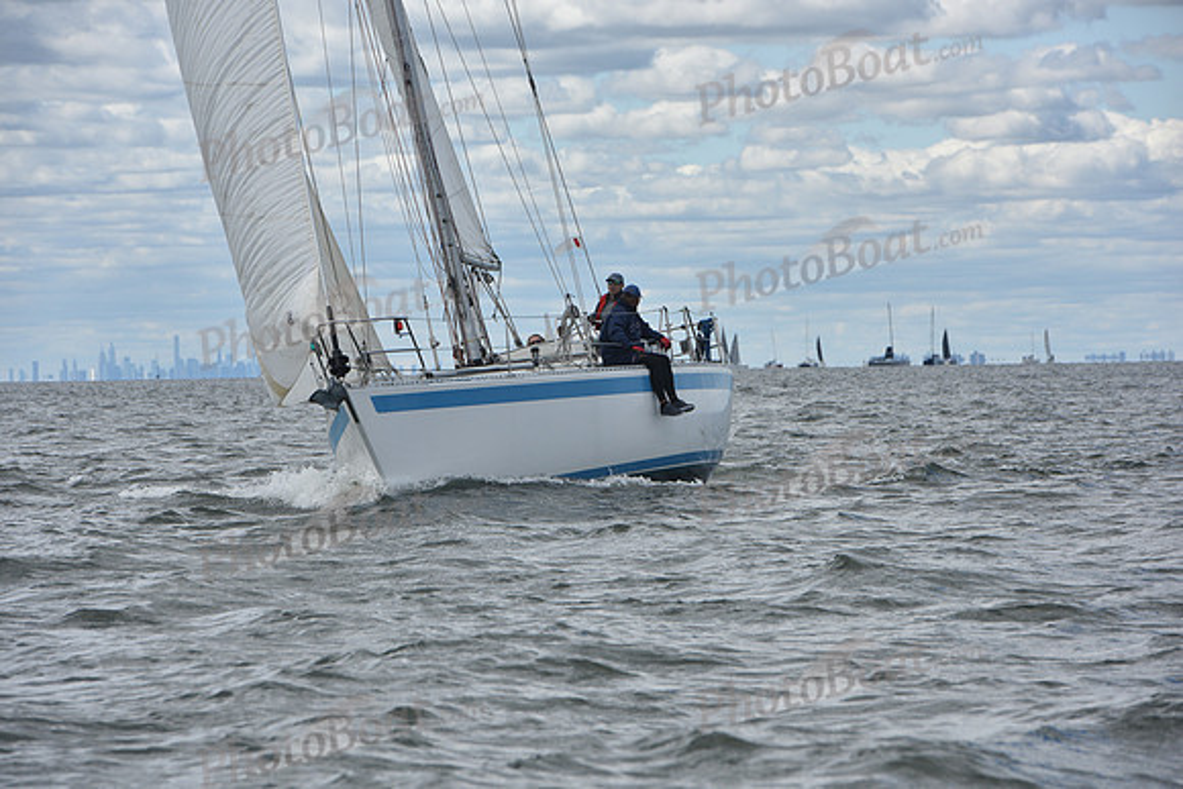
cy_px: 394
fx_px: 6573
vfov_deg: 6.9
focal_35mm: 200
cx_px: 592
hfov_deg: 10.3
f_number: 10
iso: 250
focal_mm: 200
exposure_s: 1/800
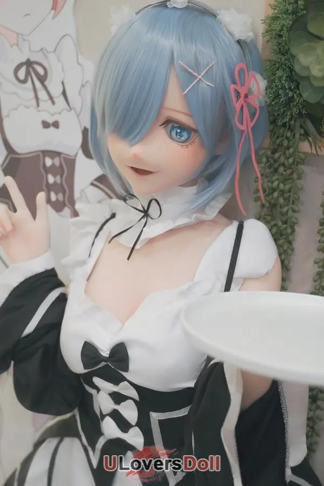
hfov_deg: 35.9
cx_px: 162
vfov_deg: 51.9
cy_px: 243
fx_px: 499
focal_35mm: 37
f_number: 2.8
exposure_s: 1/100
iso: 320
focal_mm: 37
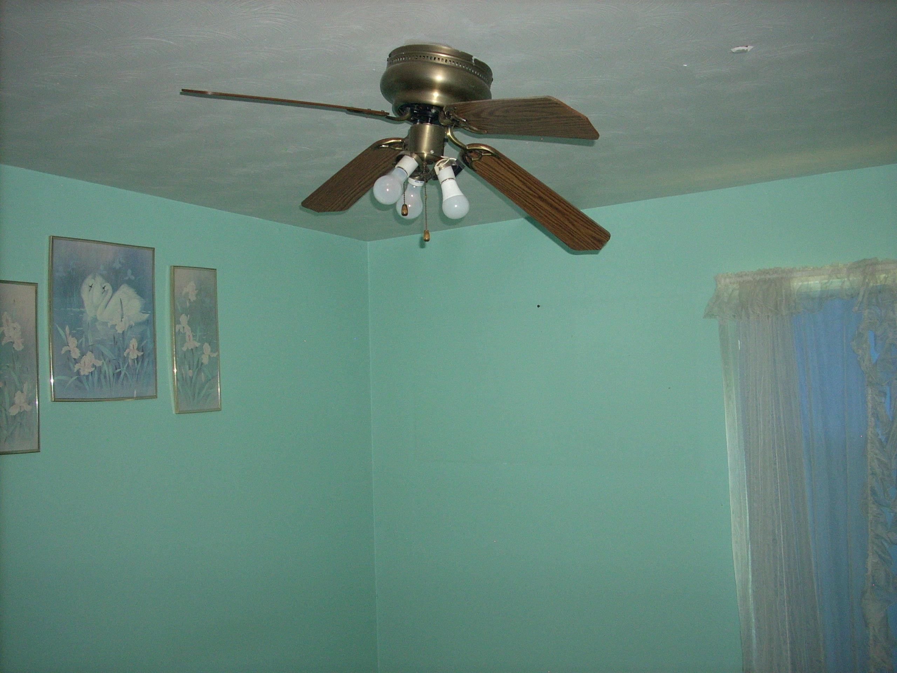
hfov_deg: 50.1
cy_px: 336
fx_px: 959
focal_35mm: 37
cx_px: 448
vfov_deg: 38.7
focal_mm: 6.2
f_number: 2.8
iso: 200
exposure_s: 1/60
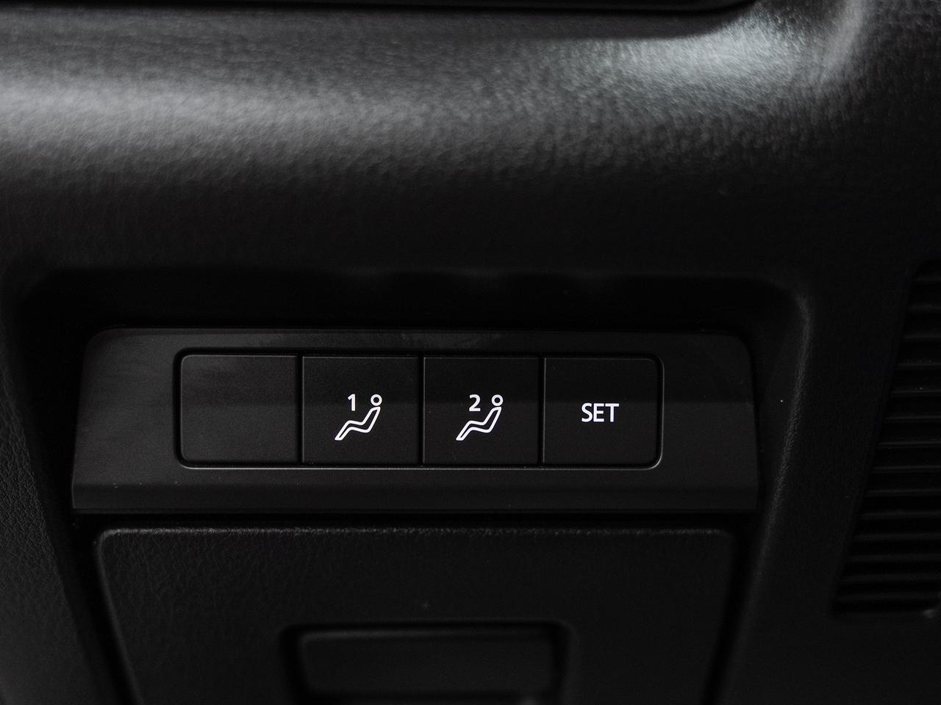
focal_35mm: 48
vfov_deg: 30.3
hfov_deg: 39.8
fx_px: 1299
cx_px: 487
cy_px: 422
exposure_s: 1/40
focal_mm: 36
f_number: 3.5
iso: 1000
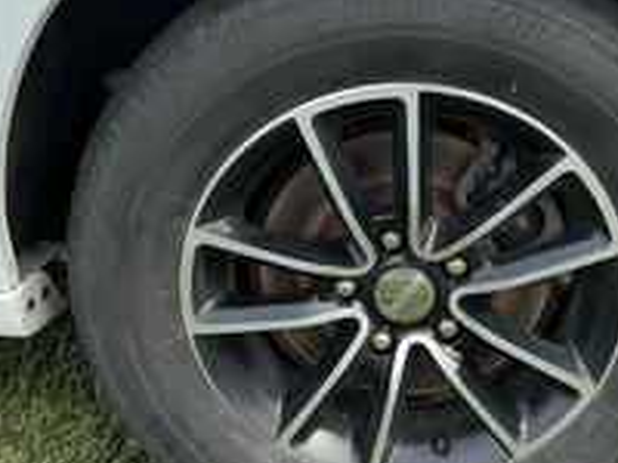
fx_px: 1000
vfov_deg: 26.1
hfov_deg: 34.1
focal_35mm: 56
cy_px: 235
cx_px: 392
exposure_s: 1/524
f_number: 1.8
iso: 25
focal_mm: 3
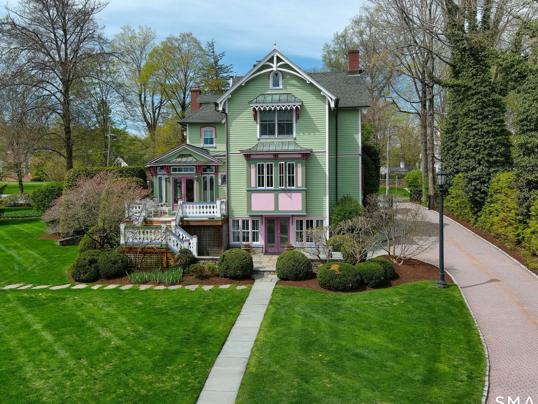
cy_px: 194
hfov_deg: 54.0
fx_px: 528
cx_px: 265
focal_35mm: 34
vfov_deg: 41.8
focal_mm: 10.6
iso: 105
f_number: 2.8
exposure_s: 1/532
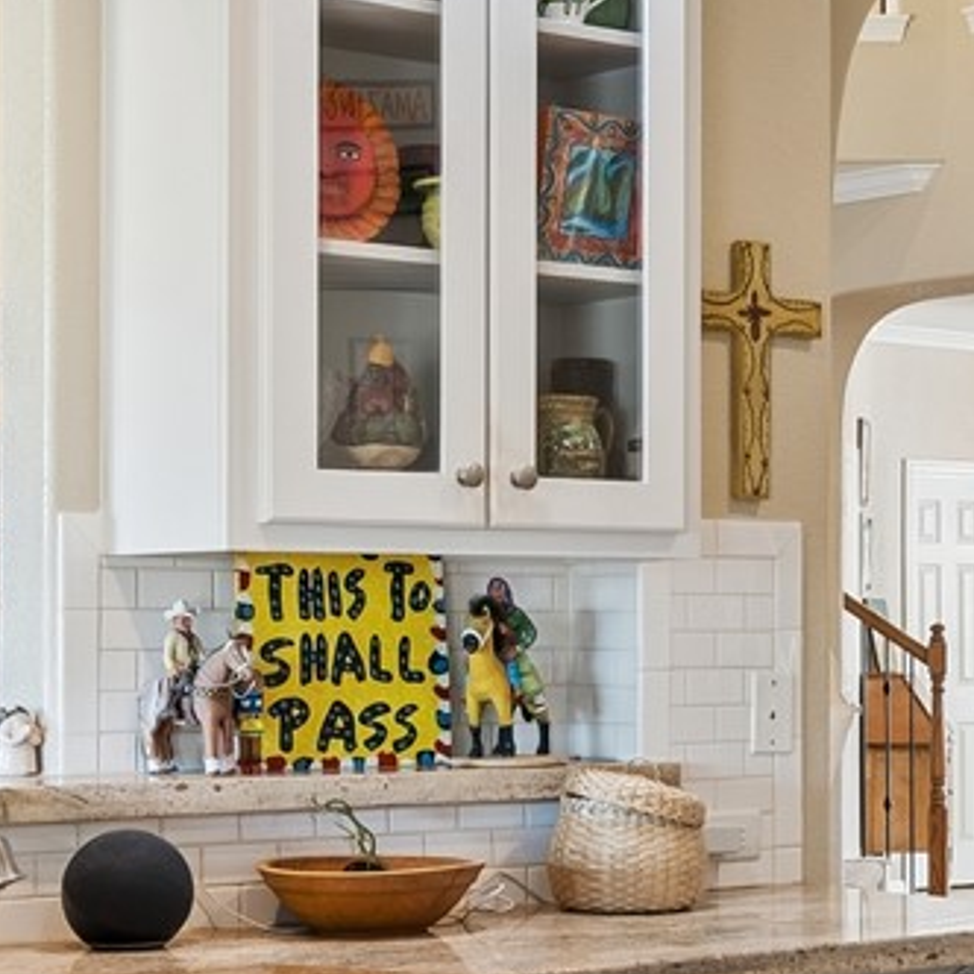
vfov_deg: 19.4
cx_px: 1091
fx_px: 2833
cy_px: 695
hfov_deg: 18.7
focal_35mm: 89
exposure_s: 1/1.67
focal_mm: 16
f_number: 8
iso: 200
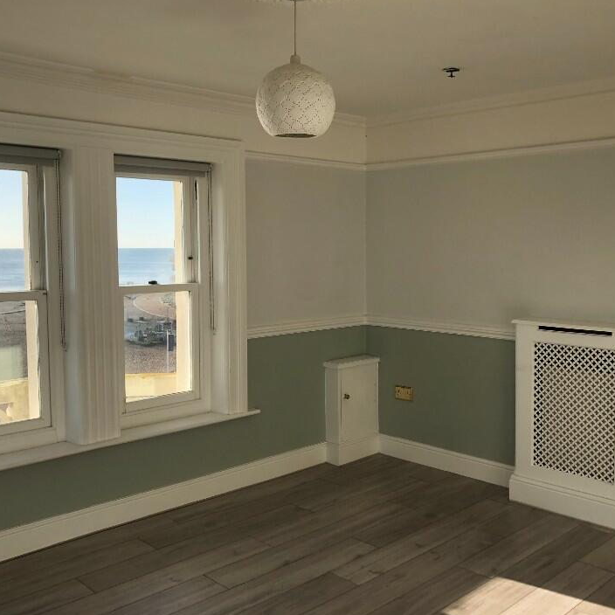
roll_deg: -0.7
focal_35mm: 36
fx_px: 724
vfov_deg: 46.0
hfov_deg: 46.0
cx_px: 332
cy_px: 289
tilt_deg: -2.9
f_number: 1.8
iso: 20
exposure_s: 1/800
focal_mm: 4
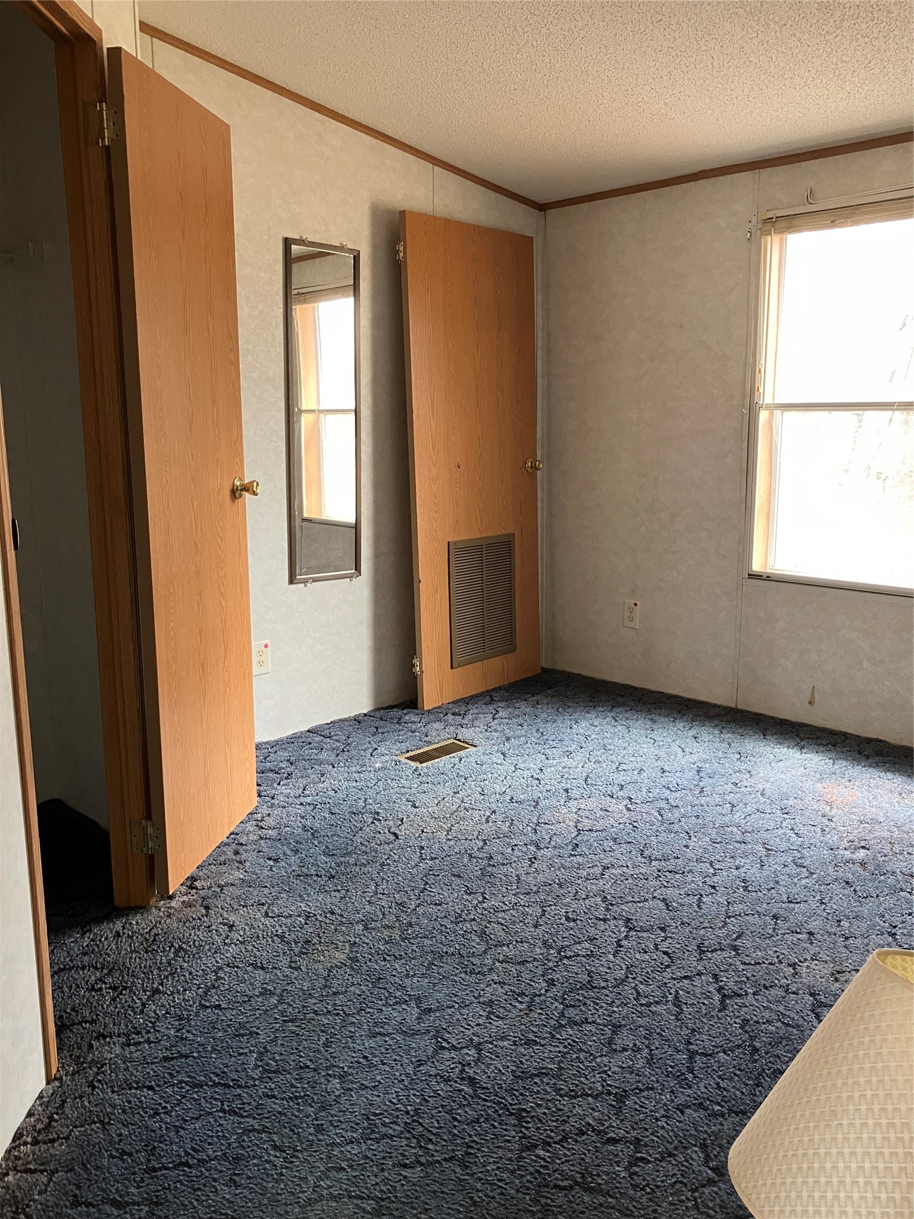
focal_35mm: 28
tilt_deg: -10.7
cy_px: 610
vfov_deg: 63.4
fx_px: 986
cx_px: 457
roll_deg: -0.4
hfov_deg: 49.7
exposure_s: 1/60
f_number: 1.8
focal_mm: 3.99
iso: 160
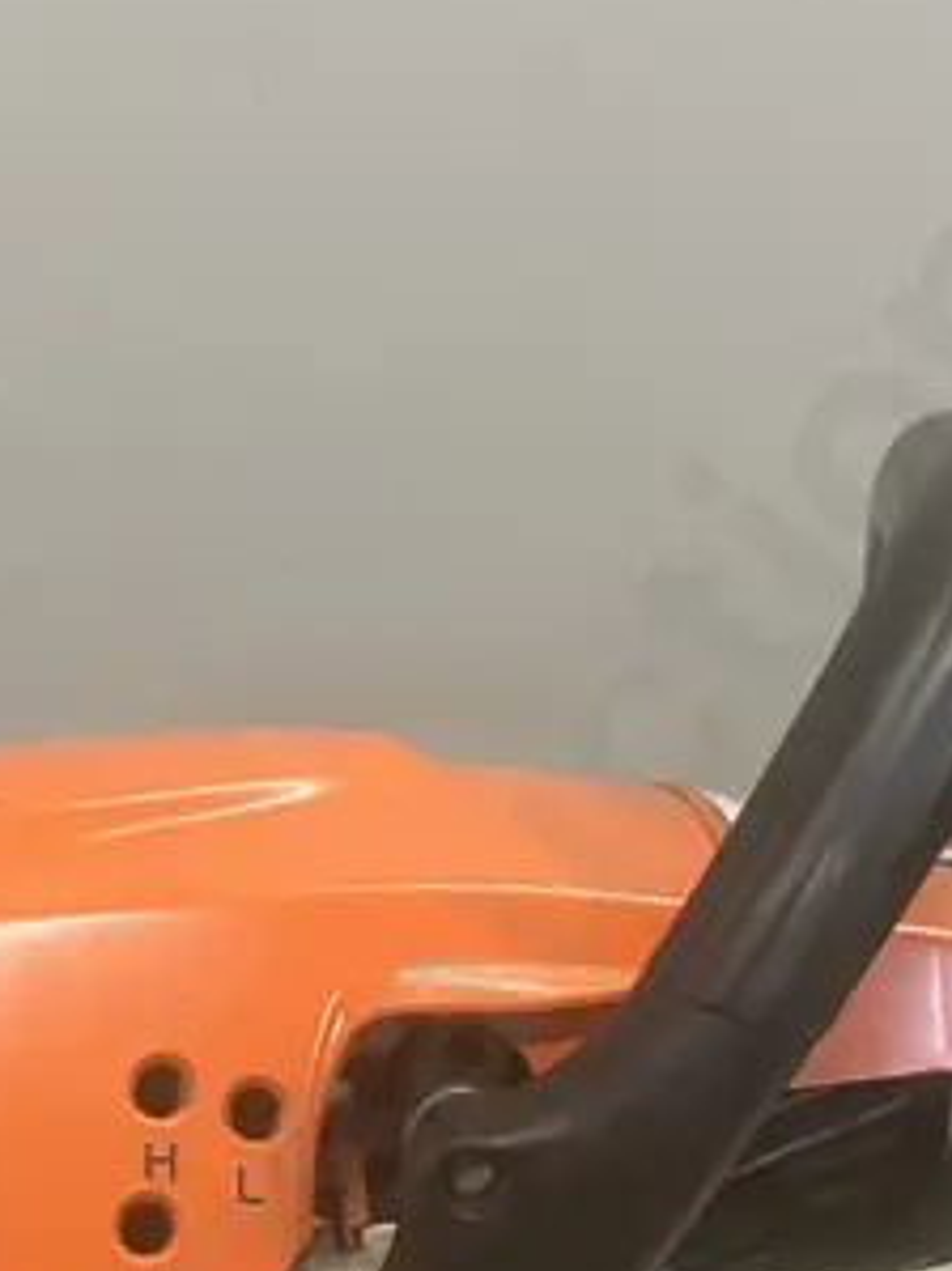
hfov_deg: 15.4
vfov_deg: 20.0
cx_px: 314
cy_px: 1194
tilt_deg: -14.4
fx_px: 3523
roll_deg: -1.5
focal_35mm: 96
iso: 200
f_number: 1.8
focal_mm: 3.99
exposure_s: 1/50
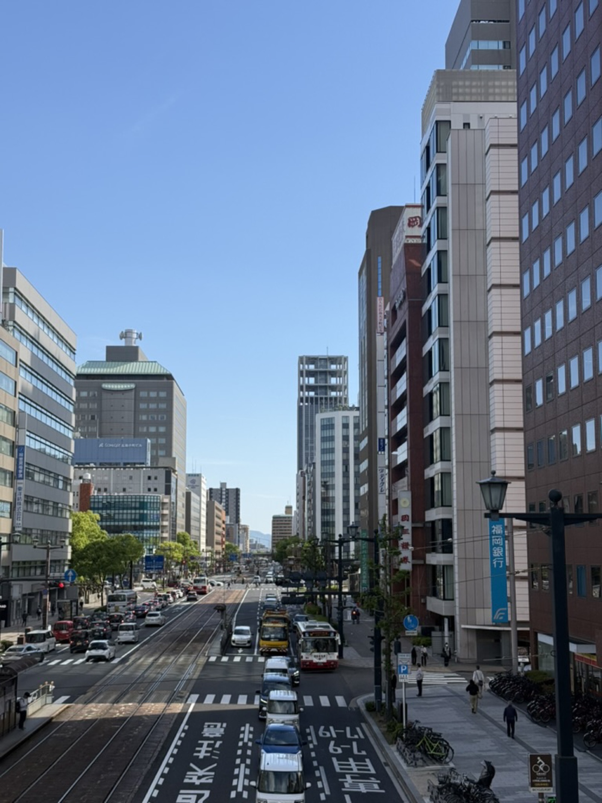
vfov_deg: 39.7
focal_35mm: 48
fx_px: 1113
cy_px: 402
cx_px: 301
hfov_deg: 30.3
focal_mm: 6.76
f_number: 1.78
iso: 64
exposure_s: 1/4878
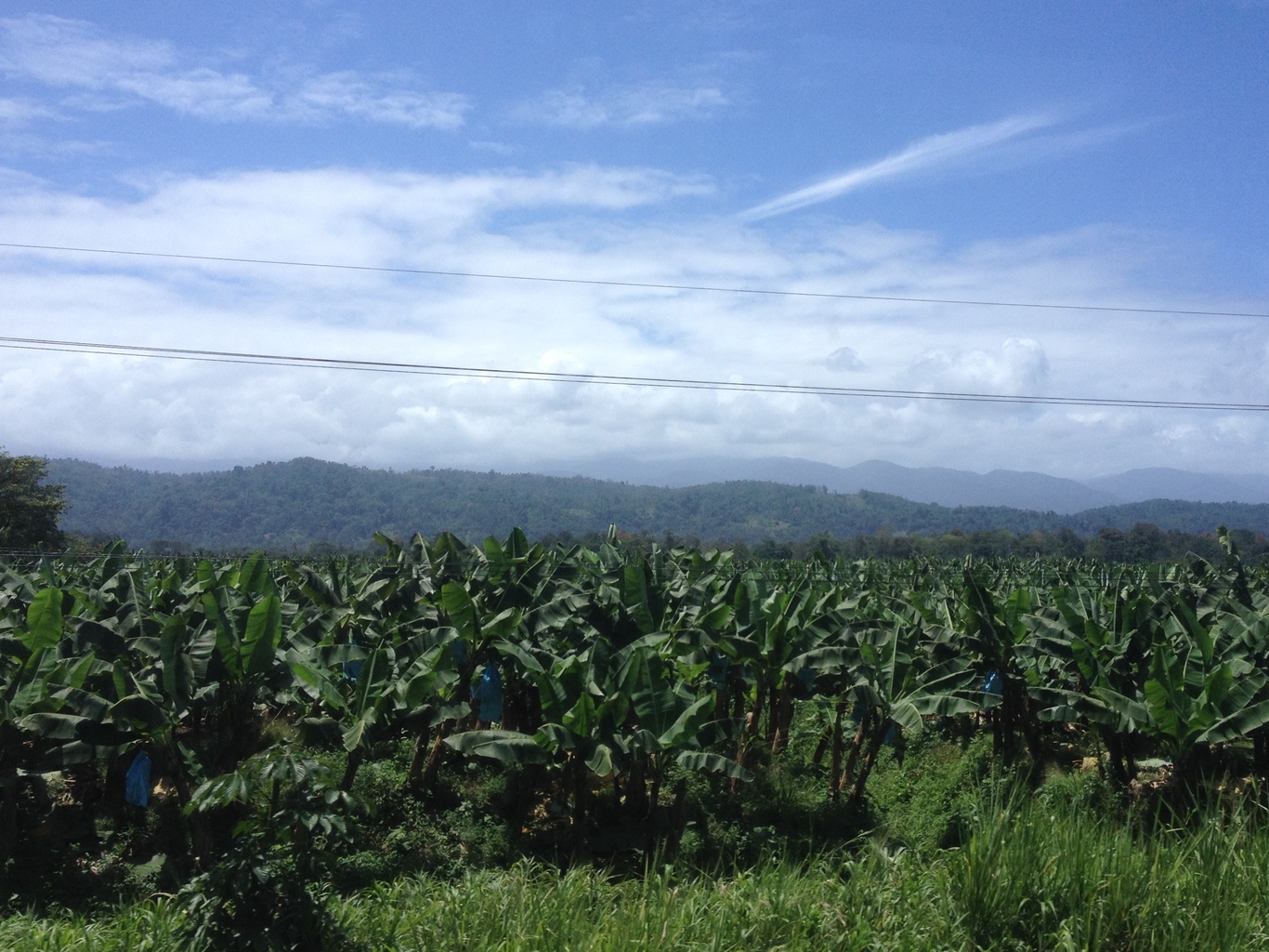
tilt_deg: +6.0
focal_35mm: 41
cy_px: 401
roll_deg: +0.7
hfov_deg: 45.7
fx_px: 1503
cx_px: 691
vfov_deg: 35.1
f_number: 2.4
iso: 50
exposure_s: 1/1255
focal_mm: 4.28
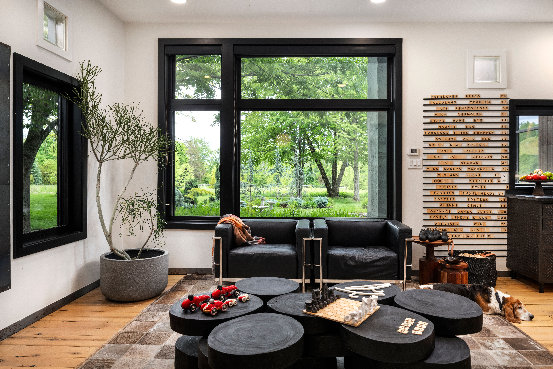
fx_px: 369
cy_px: 184
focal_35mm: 24
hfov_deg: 73.7
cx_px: 276
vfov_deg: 53.2
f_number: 8
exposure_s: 1/3
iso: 800
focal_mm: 24
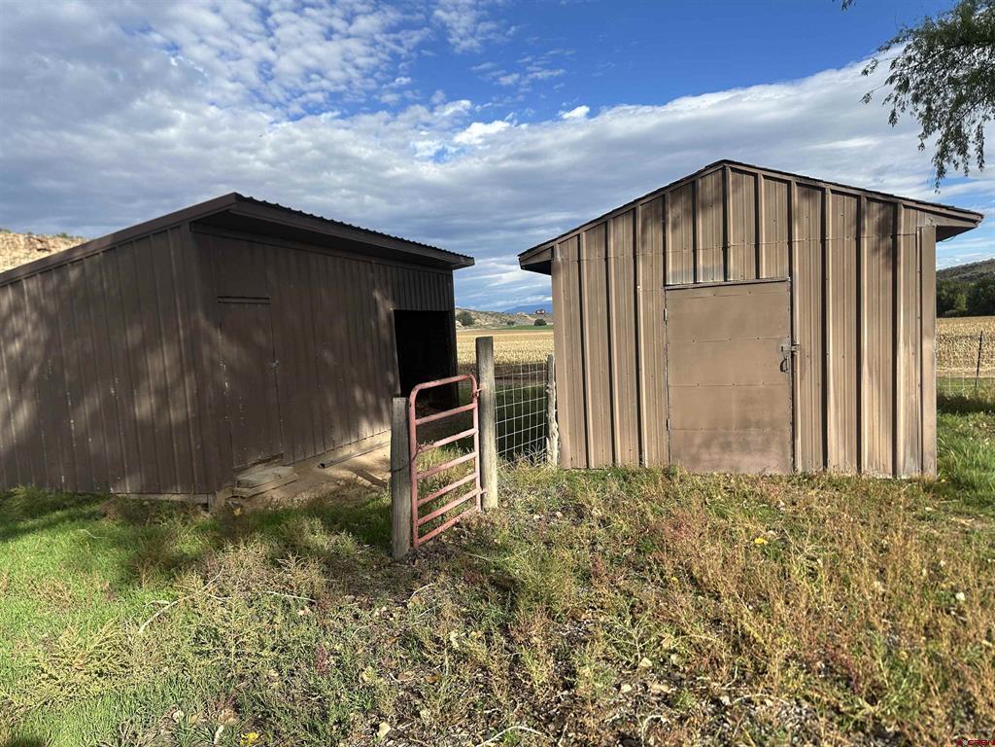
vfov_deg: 56.8
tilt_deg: -4.4
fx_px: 690
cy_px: 374
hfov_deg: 71.6
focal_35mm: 24
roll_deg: +3.1
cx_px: 498
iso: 80
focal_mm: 6.86
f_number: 1.78
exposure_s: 1/3597
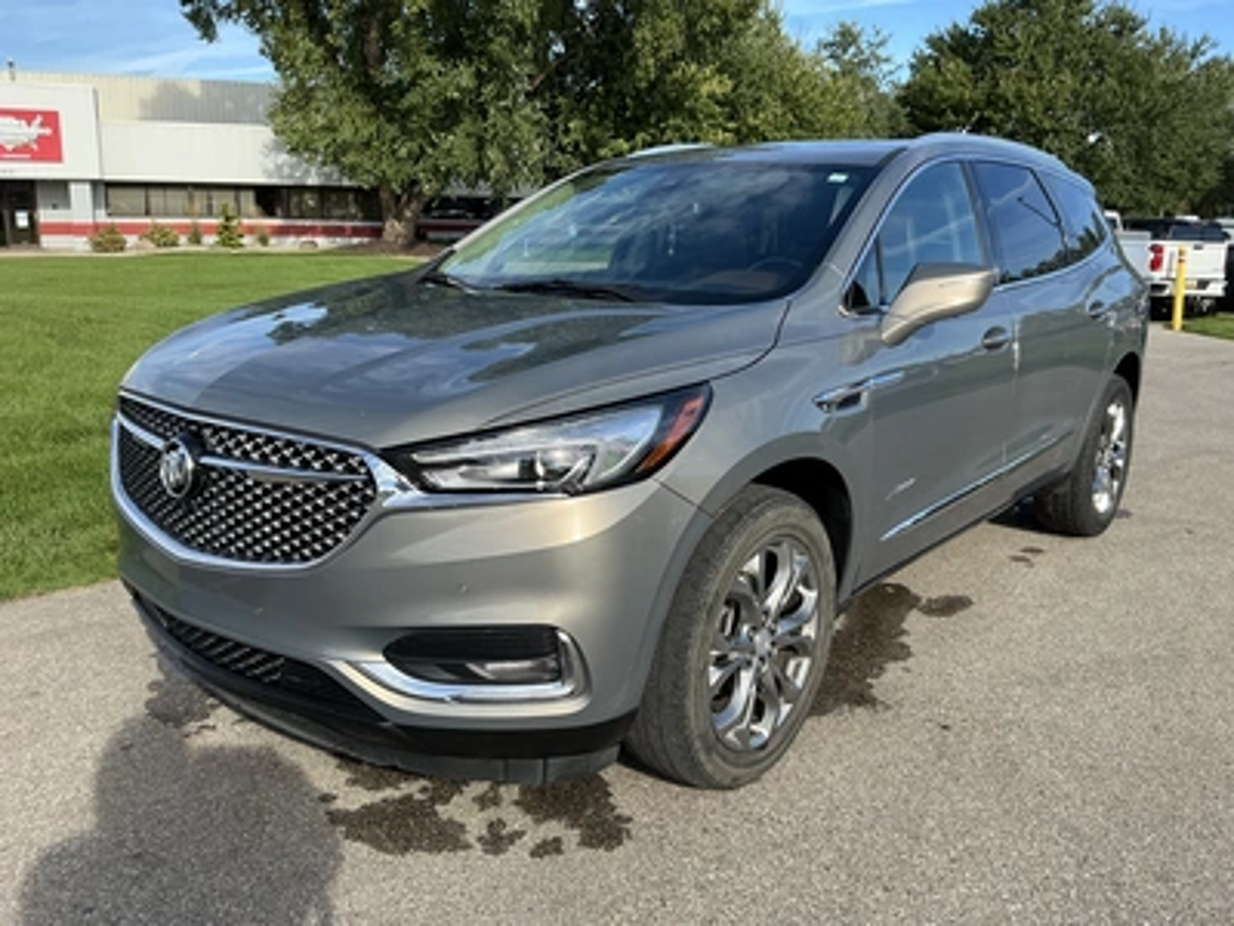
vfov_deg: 49.7
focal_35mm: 28
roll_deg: -0.5
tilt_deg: -12.4
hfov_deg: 63.4
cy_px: 463
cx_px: 617
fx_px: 998
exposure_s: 1/855
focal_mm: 3
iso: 25
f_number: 1.8
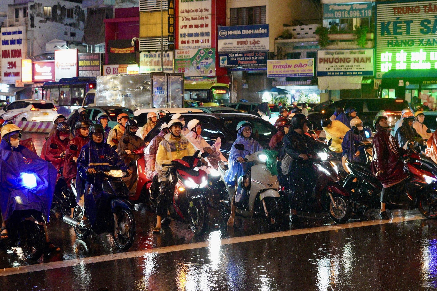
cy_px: 146
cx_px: 218
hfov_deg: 27.0
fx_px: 910
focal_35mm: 75
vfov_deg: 18.2
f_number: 4
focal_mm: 50
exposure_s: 1/200
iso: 10000
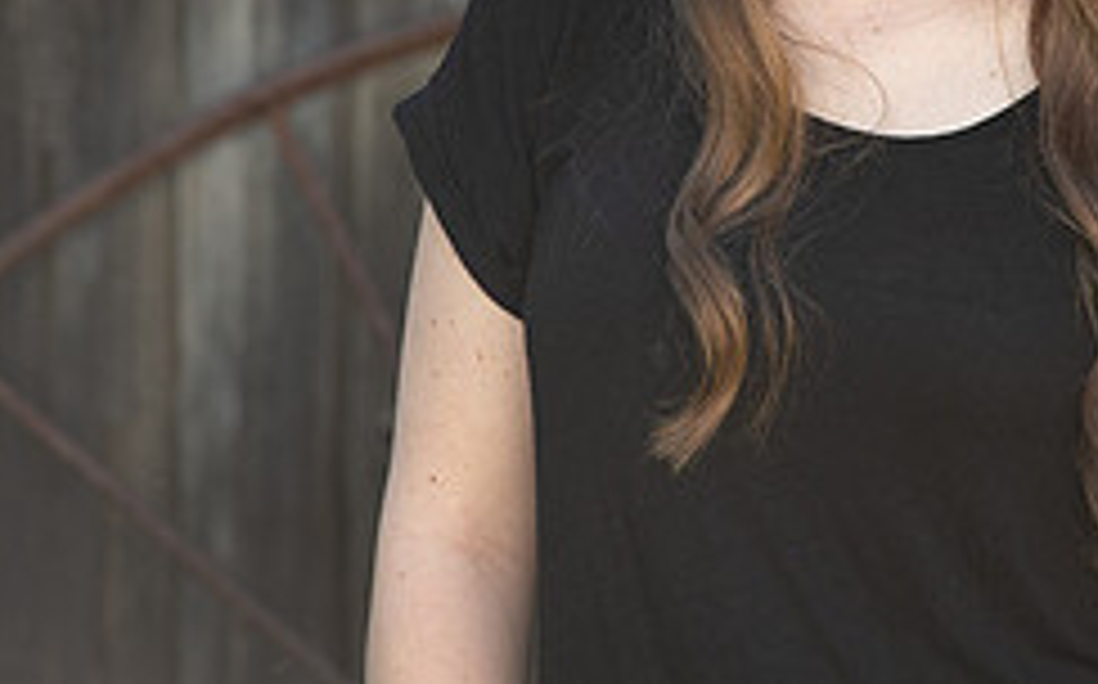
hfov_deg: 4.7
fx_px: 13483
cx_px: 1012
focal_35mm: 451
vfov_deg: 2.9
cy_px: -178
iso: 400
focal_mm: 185
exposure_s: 1/200
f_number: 5.6
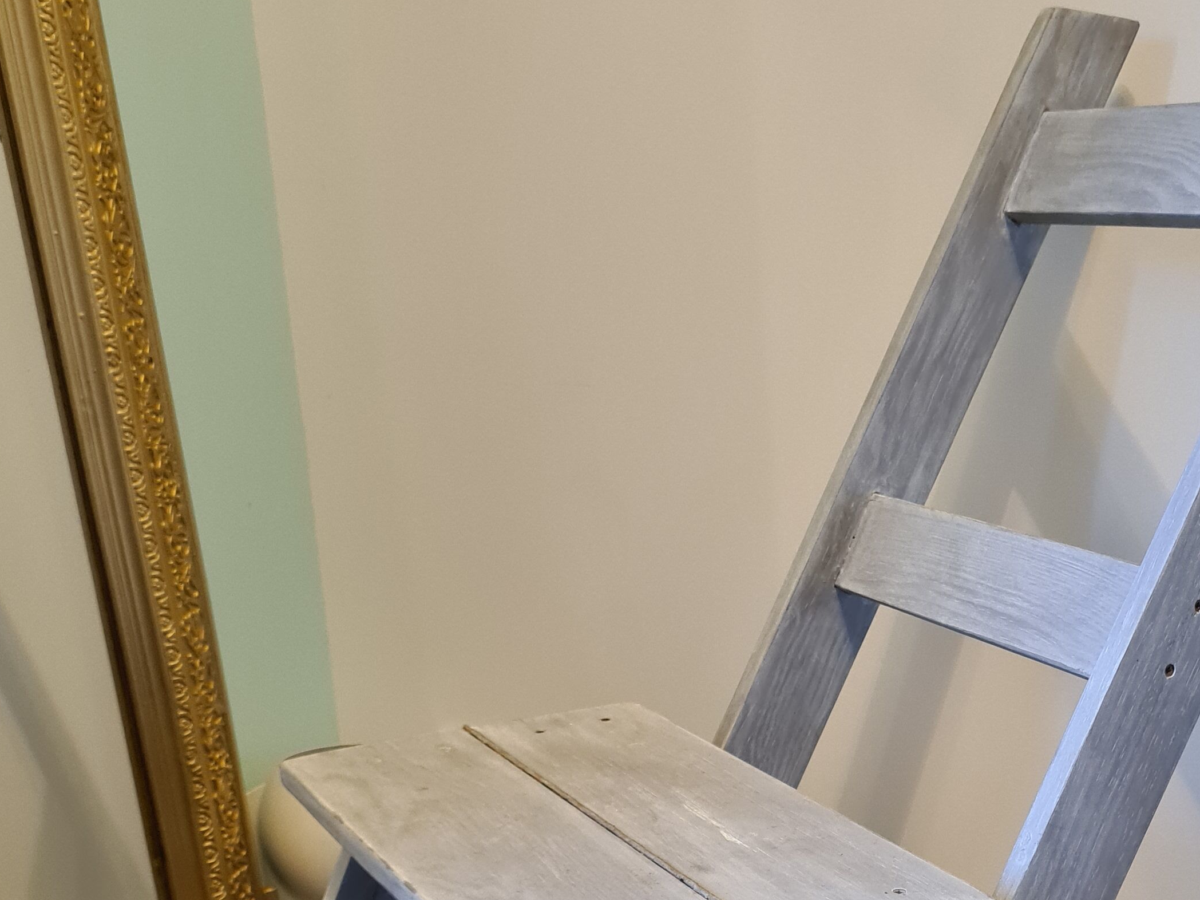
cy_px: 844
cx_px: 821
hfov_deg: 37.7
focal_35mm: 50
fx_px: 1733
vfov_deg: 27.8
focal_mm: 5.4
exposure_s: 1/50
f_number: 1.8
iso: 640
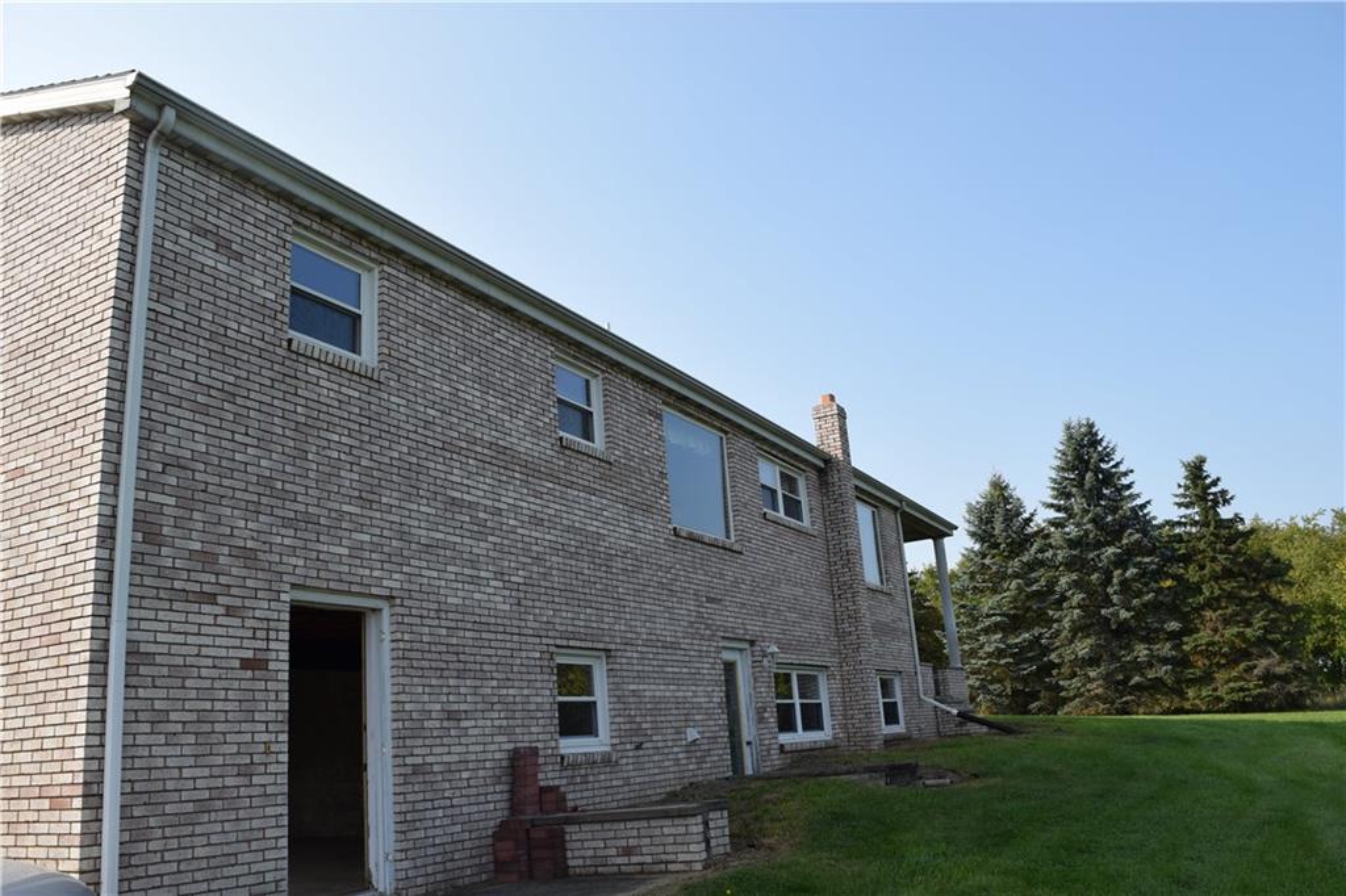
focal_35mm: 27
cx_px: 673
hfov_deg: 67.4
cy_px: 448
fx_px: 1009
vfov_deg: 47.9
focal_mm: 18
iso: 200
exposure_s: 1/320
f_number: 9
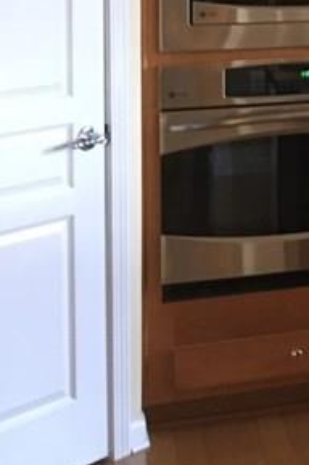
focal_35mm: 107
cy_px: -56
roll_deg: +0.5
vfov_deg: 18.4
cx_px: 785
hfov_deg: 10.6
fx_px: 1381
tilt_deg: -2.7
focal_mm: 4.15
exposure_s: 1/17
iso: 200
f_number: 2.2
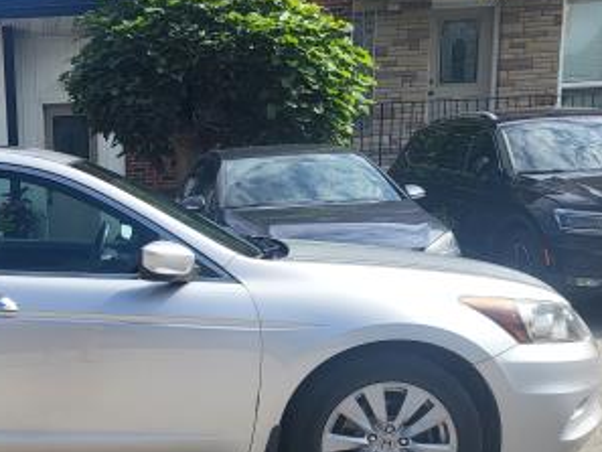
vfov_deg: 25.8
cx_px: 6
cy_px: 330
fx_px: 974
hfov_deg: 31.8
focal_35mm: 56
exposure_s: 1/2359
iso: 40
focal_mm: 5.4
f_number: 1.8
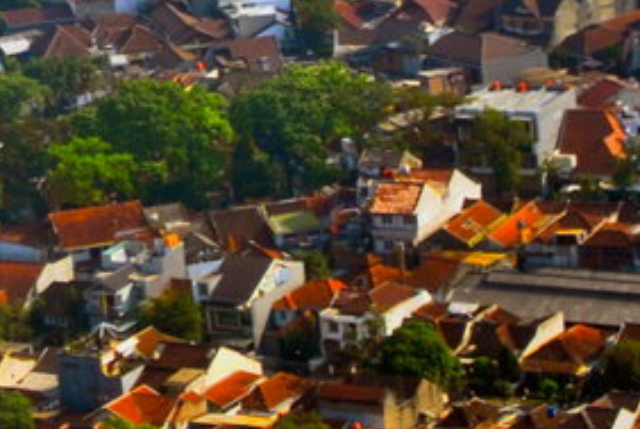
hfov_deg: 5.8
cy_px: -451
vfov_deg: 3.9
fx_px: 6252
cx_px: -515
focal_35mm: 351
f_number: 7.1
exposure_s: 1/200
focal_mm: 55
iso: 100
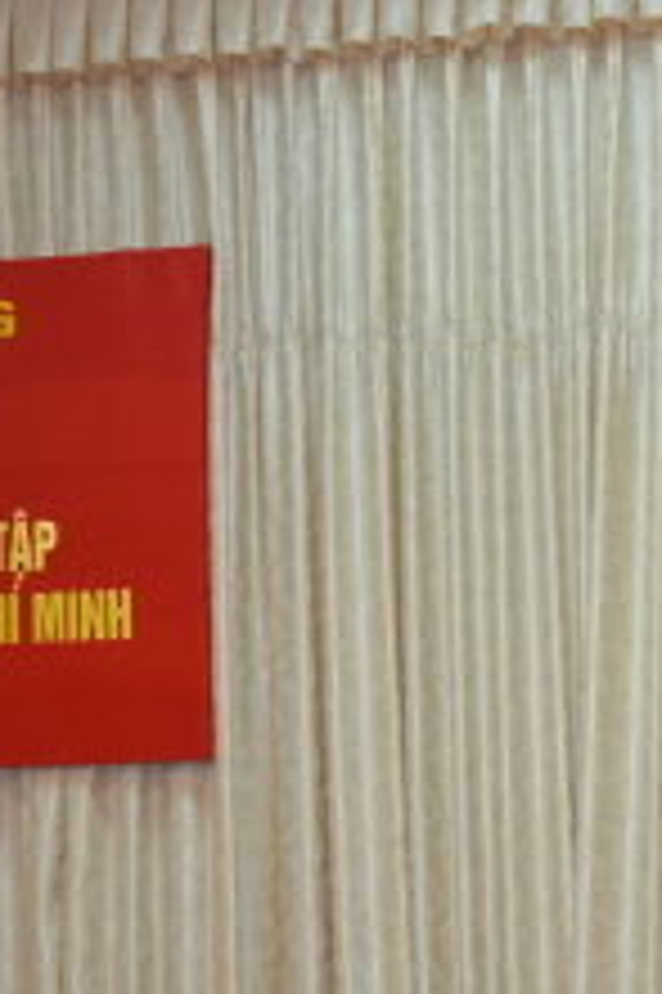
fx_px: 2576
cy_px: 774
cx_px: 860
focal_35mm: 93
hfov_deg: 14.1
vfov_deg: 21.6
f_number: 4
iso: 800
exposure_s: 1/60
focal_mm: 25
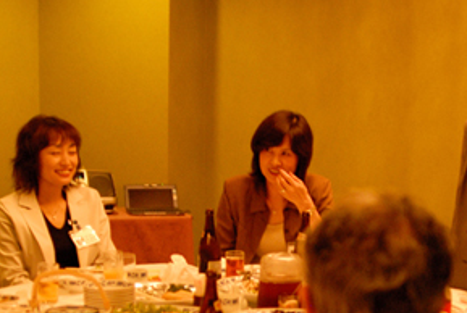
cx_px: 349
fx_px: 1209
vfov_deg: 14.6
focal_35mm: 93
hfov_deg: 21.7
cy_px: 278
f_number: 2
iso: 800
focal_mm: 28
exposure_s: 1/90
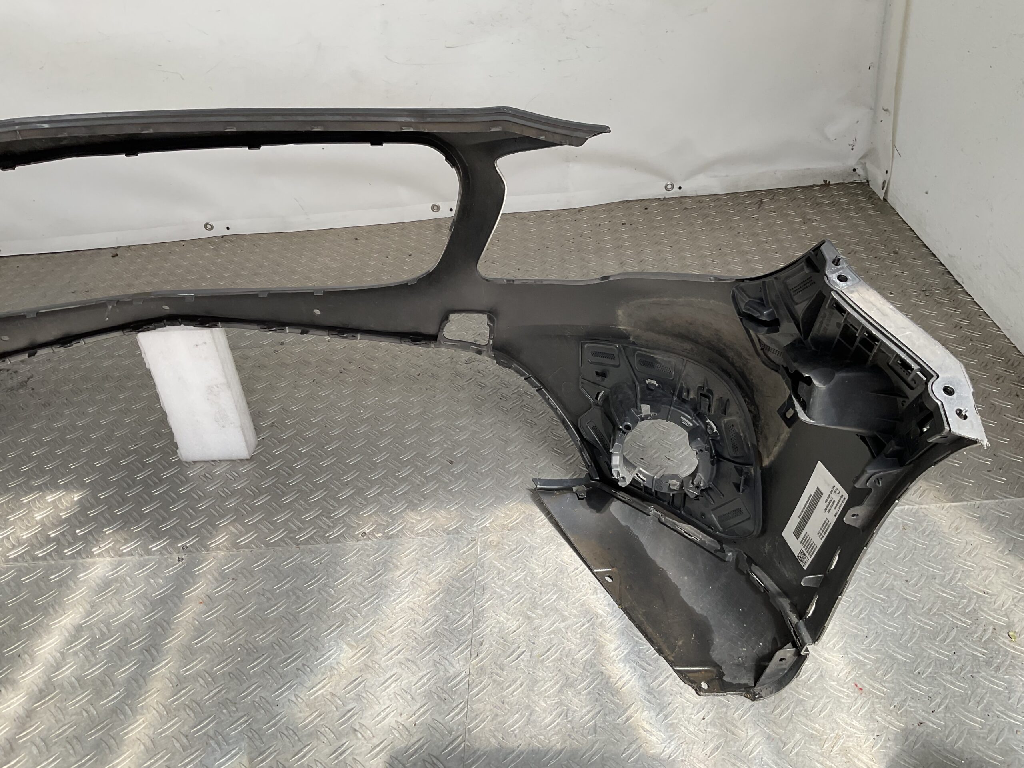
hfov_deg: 61.7
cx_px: 512
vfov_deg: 48.2
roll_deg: +5.9
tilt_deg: -33.5
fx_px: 858
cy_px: 384
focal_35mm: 29
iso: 16
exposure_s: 1/574
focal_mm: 3
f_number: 1.8
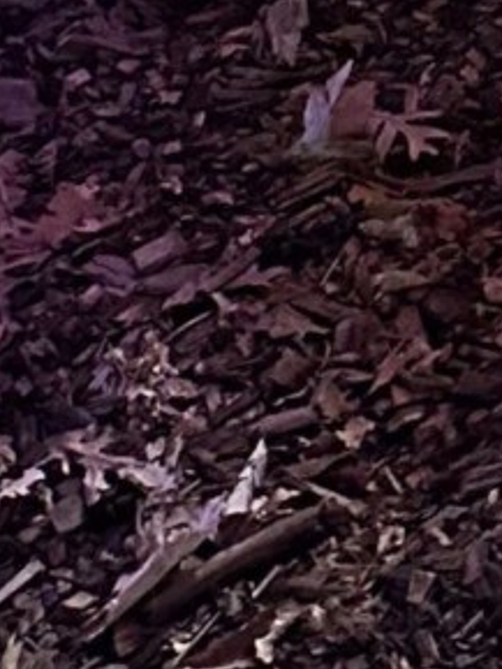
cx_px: 1143
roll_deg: +3.0
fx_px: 3285
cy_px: -1215
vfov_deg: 9.5
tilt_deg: -10.5
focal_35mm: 170
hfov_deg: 8.1
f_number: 1.78
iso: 1000
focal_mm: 6.86
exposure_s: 1/30
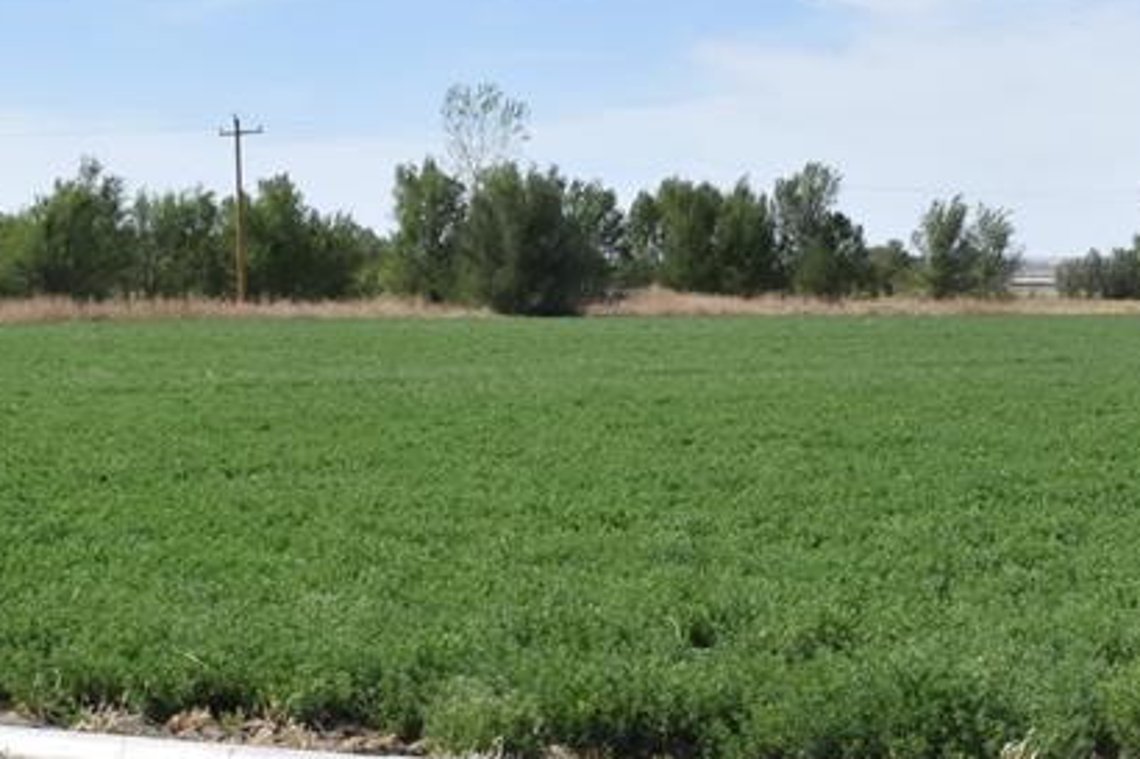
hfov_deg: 23.1
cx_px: 959
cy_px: 706
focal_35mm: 86
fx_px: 2730
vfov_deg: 15.6
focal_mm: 23
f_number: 25
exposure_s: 1/200
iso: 400
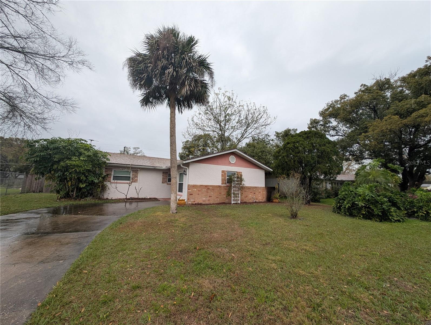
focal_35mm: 12
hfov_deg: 110.5
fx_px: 150
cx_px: 216
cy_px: 162
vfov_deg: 94.6
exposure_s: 1/230
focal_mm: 2.23
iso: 42
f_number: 1.95
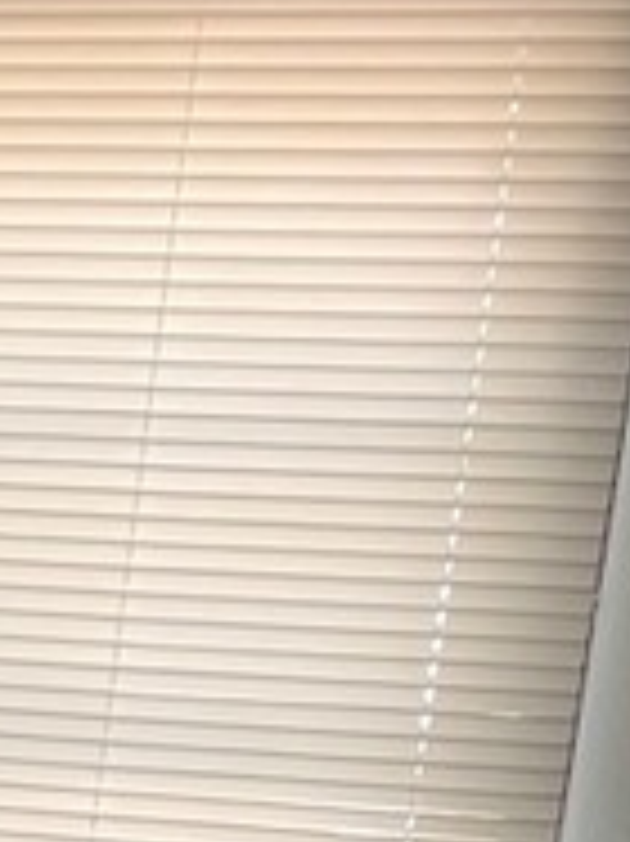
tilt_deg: -19.1
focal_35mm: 150
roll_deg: +0.0
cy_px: 1657
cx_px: -891
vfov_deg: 11.8
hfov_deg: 8.9
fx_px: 3644
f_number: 1.6
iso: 200
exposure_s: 1/60
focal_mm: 4.2
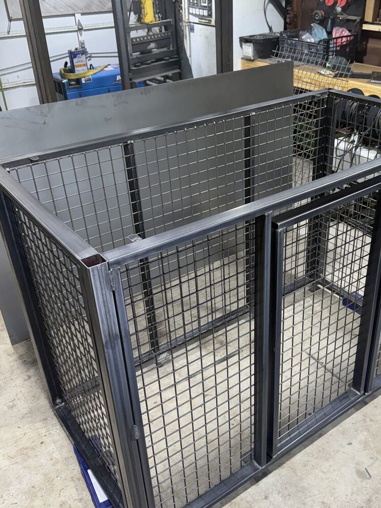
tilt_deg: -29.8
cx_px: 236
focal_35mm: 34
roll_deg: +1.8
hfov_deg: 41.5
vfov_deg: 54.0
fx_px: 499
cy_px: 256
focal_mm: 6.76
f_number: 1.78
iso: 160
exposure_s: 1/190
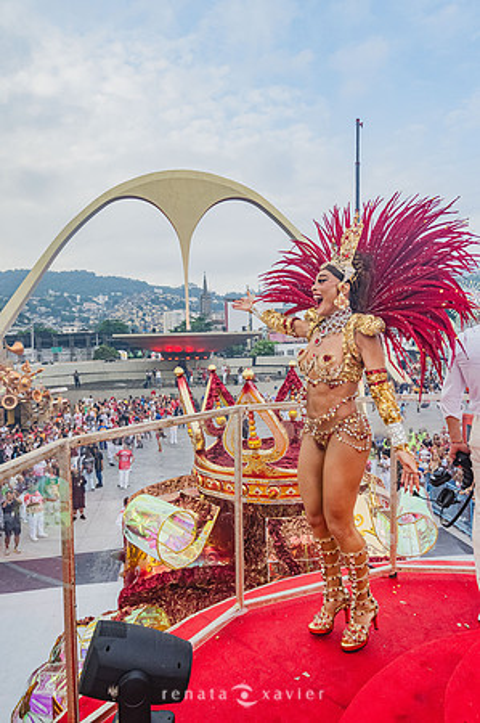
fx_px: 481
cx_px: 240
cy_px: 362
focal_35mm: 24
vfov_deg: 73.8
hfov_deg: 53.0
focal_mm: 16
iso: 1600
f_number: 5
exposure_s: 1/3200
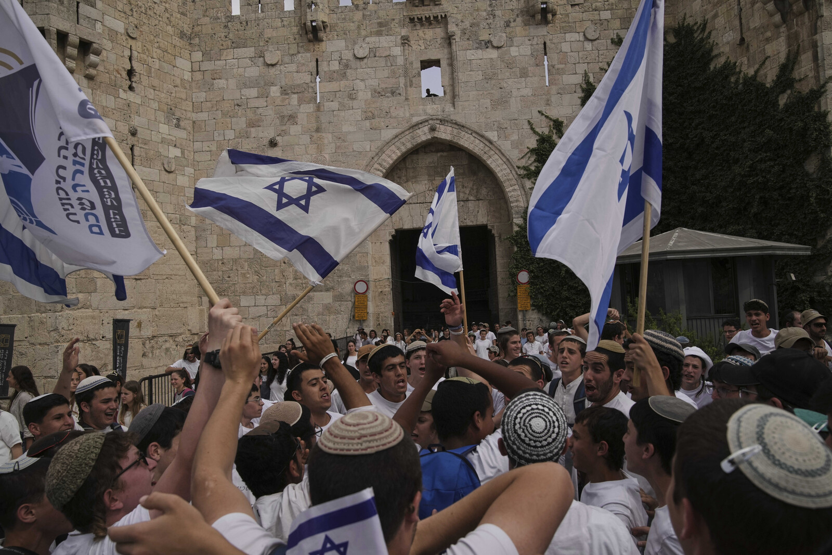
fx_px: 670
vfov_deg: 45.0
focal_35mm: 29
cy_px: 278
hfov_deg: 63.7
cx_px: 416
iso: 500
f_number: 8
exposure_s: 1/2000
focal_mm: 29
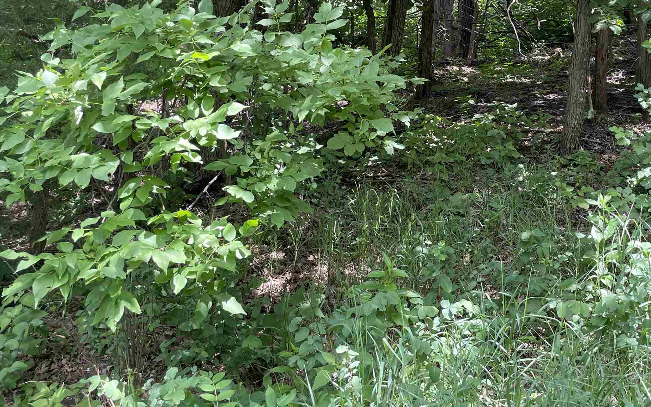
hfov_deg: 43.9
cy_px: 59
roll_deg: -4.1
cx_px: 418
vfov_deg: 27.8
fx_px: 798
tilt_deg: +2.3
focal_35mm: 45
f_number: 1.6
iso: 32
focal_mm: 4.2
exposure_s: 1/121
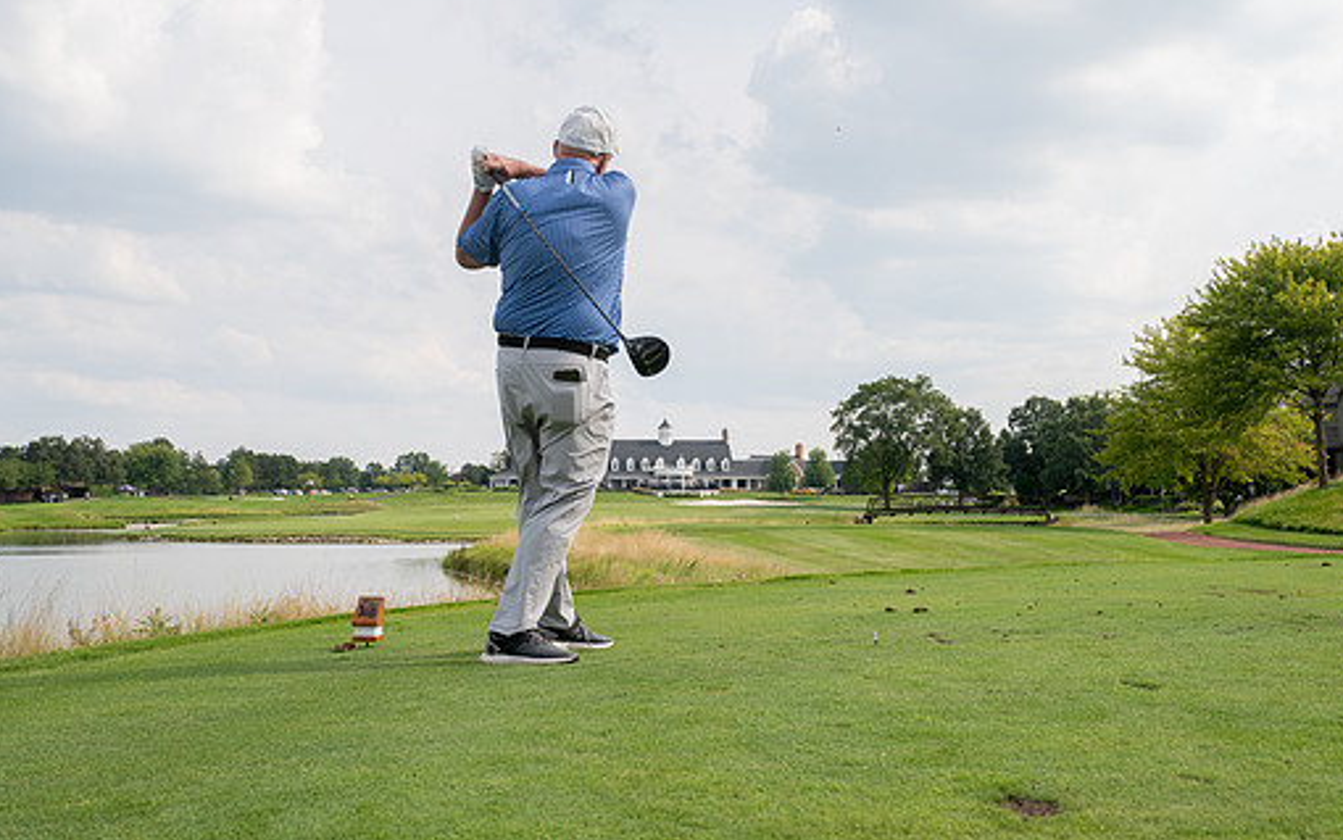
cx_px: 753
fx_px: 1574
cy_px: 383
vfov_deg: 29.9
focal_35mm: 43
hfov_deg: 46.1
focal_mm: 37
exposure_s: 1/1000
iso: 250
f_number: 6.3
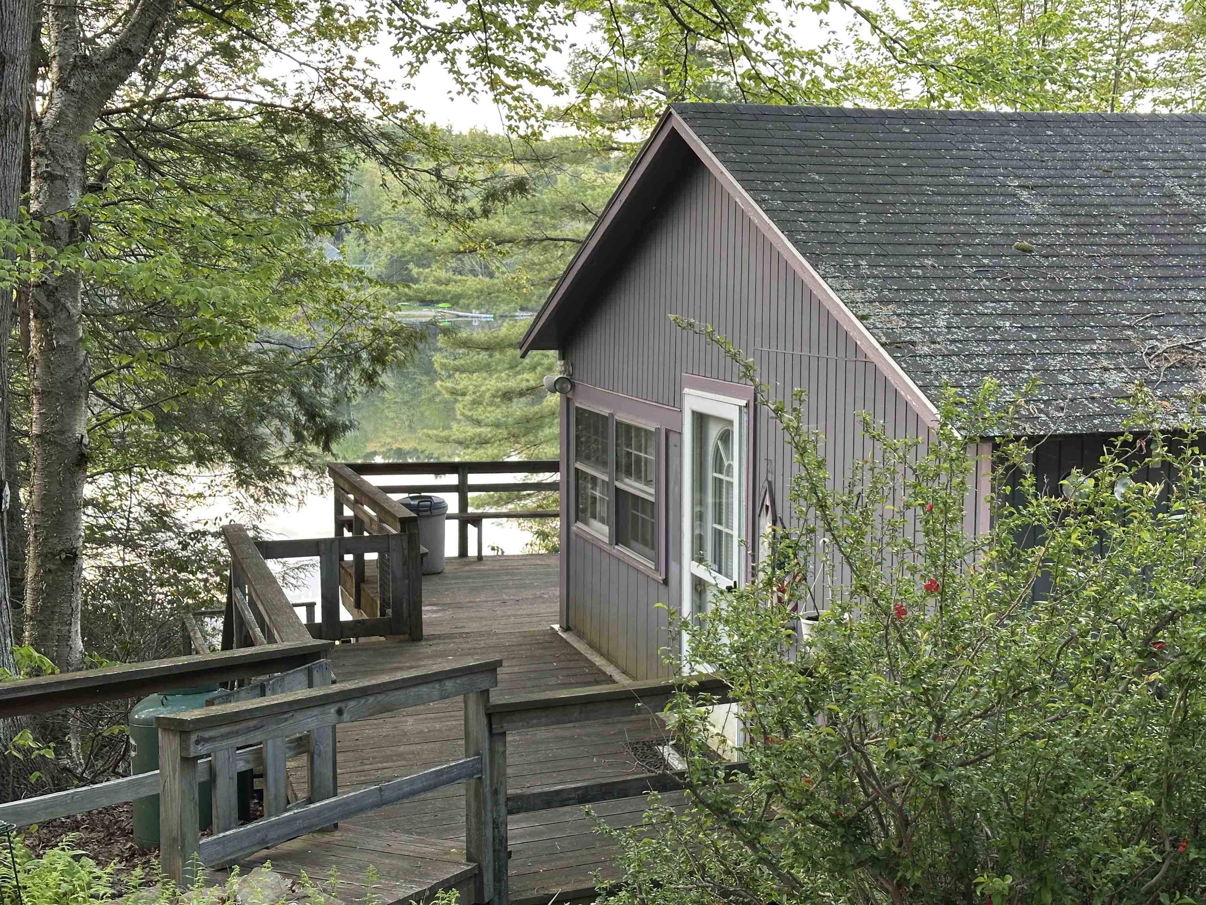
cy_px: 452
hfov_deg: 39.7
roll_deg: +0.2
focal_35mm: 48
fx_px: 1672
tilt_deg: -3.3
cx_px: 603
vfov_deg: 30.3
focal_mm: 6.86
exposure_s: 1/87
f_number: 1.78
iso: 80
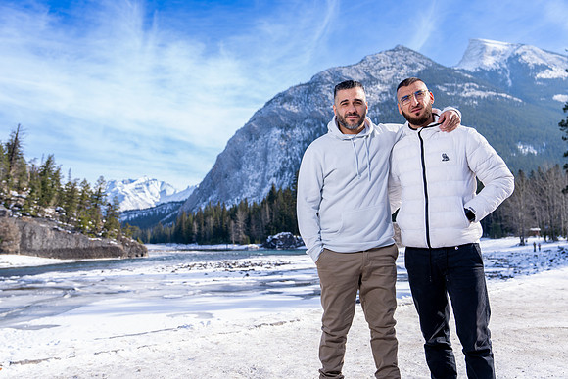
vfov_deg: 41.1
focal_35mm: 32
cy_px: 190
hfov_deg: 58.7
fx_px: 505
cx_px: 284
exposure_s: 1/400
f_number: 3.5
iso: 50
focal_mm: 32
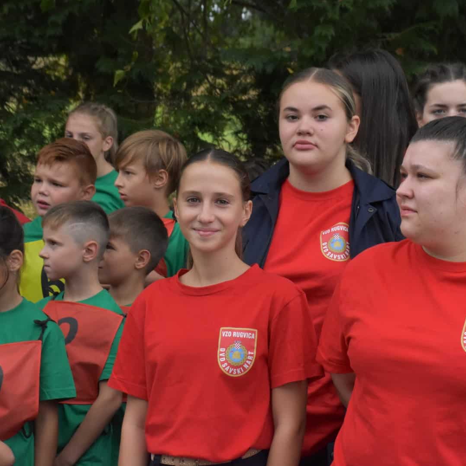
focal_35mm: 119
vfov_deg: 14.7
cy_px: 233
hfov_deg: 14.6
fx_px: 1812
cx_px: 323
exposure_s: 1/800
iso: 2500
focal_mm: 62
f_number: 14
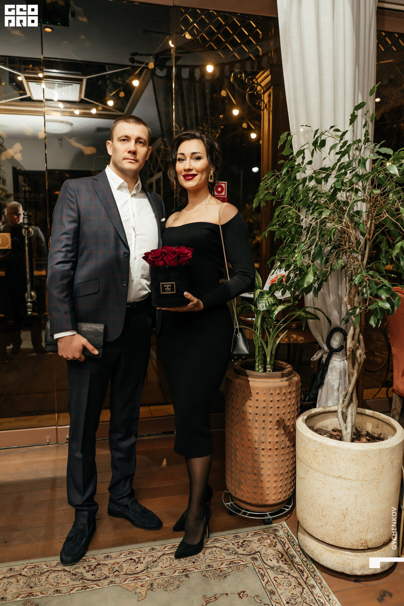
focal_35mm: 28
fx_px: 471
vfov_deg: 65.5
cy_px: 303
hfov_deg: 46.4
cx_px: 202
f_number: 2.5
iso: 1000
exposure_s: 1/160
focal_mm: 28
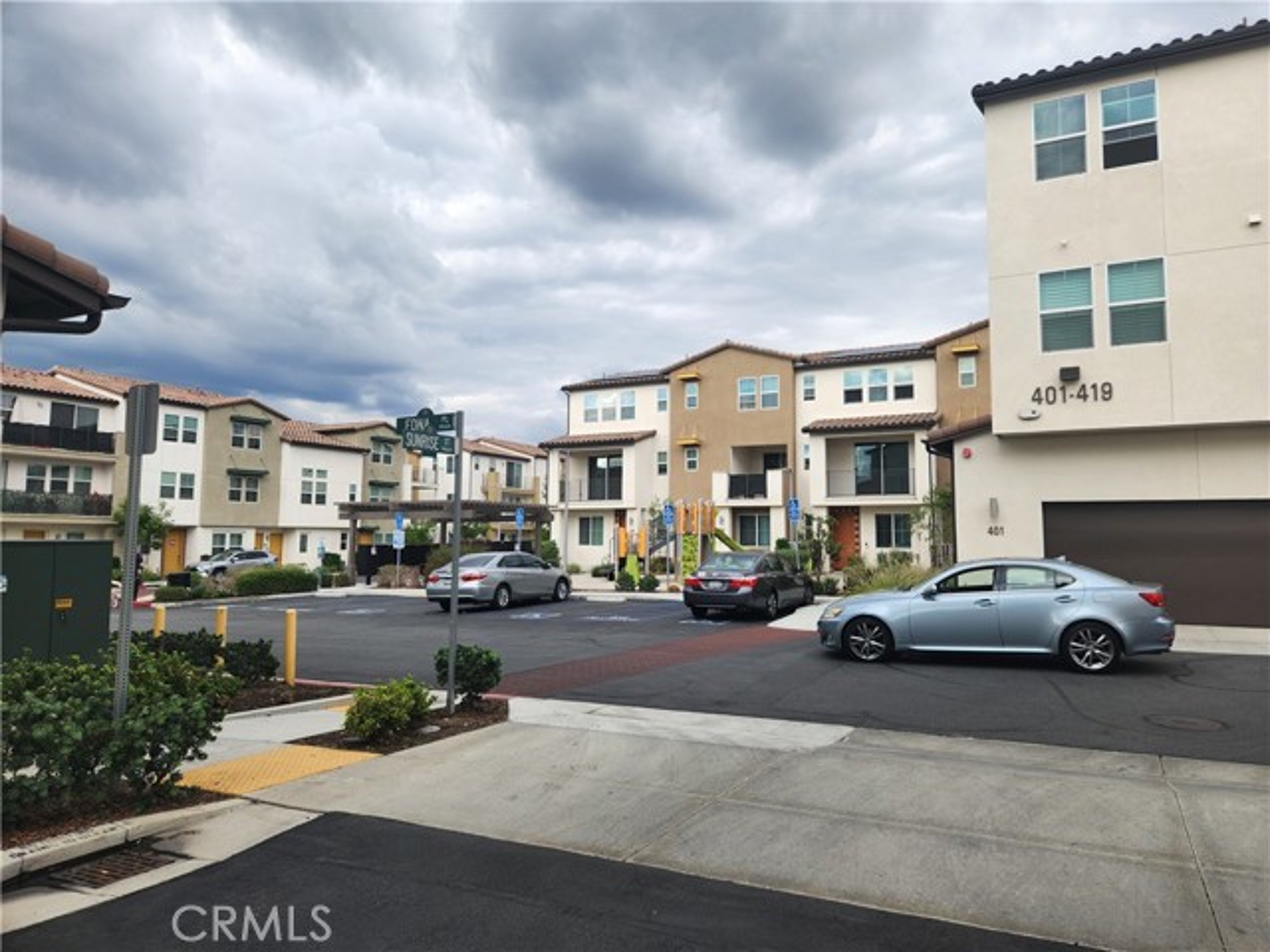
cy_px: 476
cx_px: 635
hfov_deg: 73.9
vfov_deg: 58.9
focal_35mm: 23
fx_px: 844
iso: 20
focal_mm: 5.4
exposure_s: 1/357
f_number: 1.8
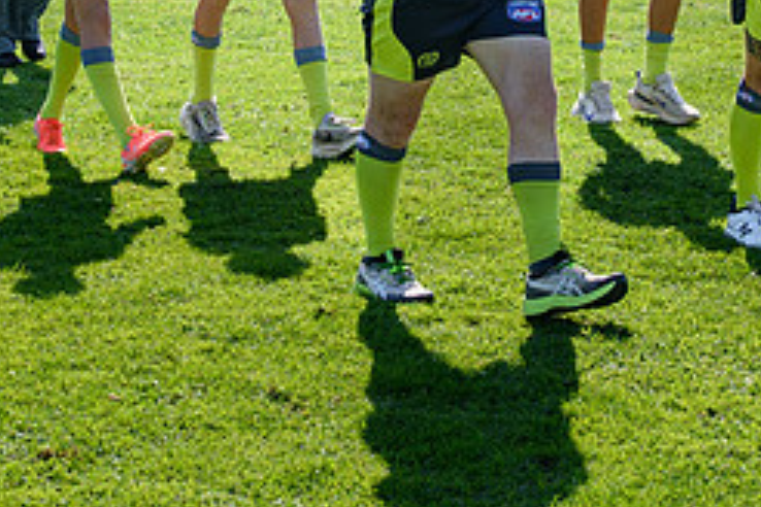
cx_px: 648
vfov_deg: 9.2
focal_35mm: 147
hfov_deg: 13.9
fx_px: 3107
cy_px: -125
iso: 100
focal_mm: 28
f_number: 6.3
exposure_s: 1/400
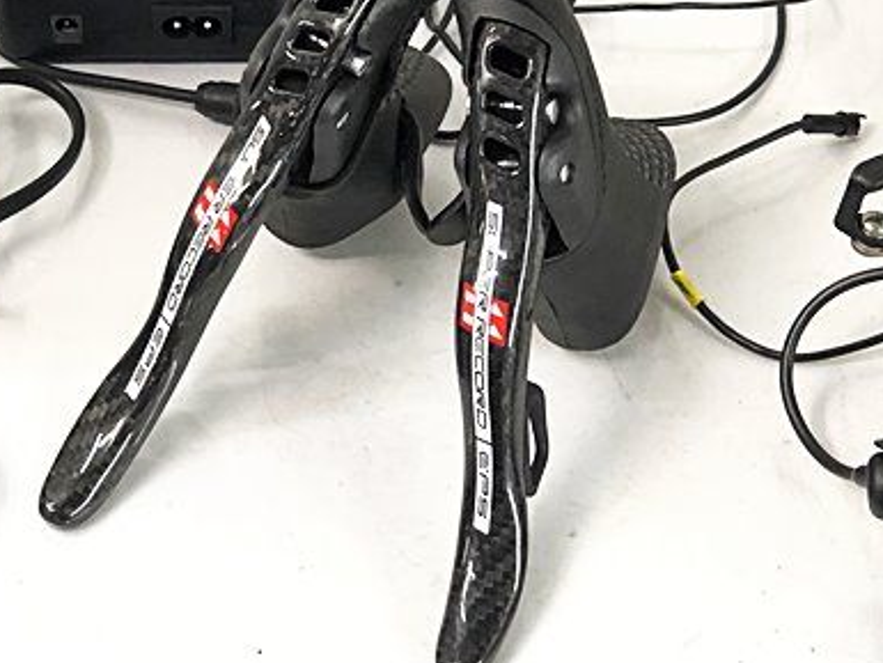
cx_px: 482
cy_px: 266
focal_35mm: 108
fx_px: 2756
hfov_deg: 18.2
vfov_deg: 13.7
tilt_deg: -48.0
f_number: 2.4
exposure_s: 1/33
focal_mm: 6
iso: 100
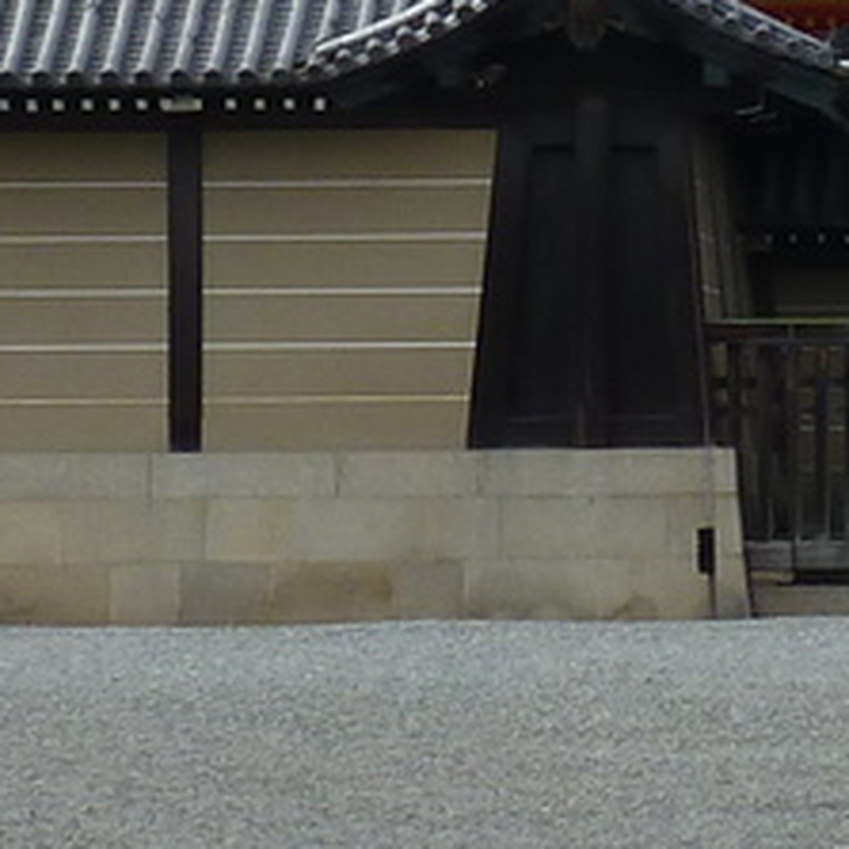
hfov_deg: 5.7
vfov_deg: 5.7
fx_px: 8463
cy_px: 133
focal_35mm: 305
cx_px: 1298
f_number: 4.5
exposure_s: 1/400
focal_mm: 7.9
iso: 80
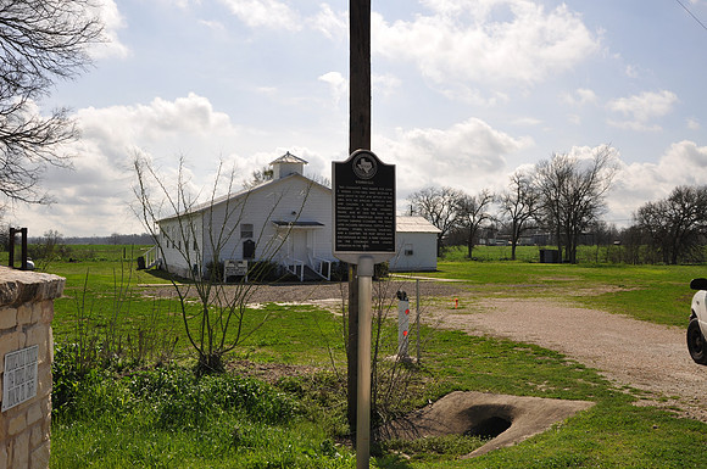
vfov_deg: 39.9
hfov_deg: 57.3
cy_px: 234
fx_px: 647
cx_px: 354
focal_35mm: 33
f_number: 10
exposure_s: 1/200
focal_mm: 22
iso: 200
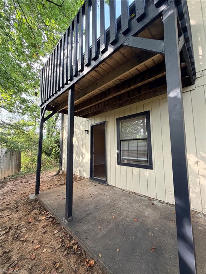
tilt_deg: +4.9
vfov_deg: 102.1
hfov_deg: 85.7
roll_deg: -0.8
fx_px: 111
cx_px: 103
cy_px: 137
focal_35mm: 14
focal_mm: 2.22
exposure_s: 1/121
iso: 160
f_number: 2.2
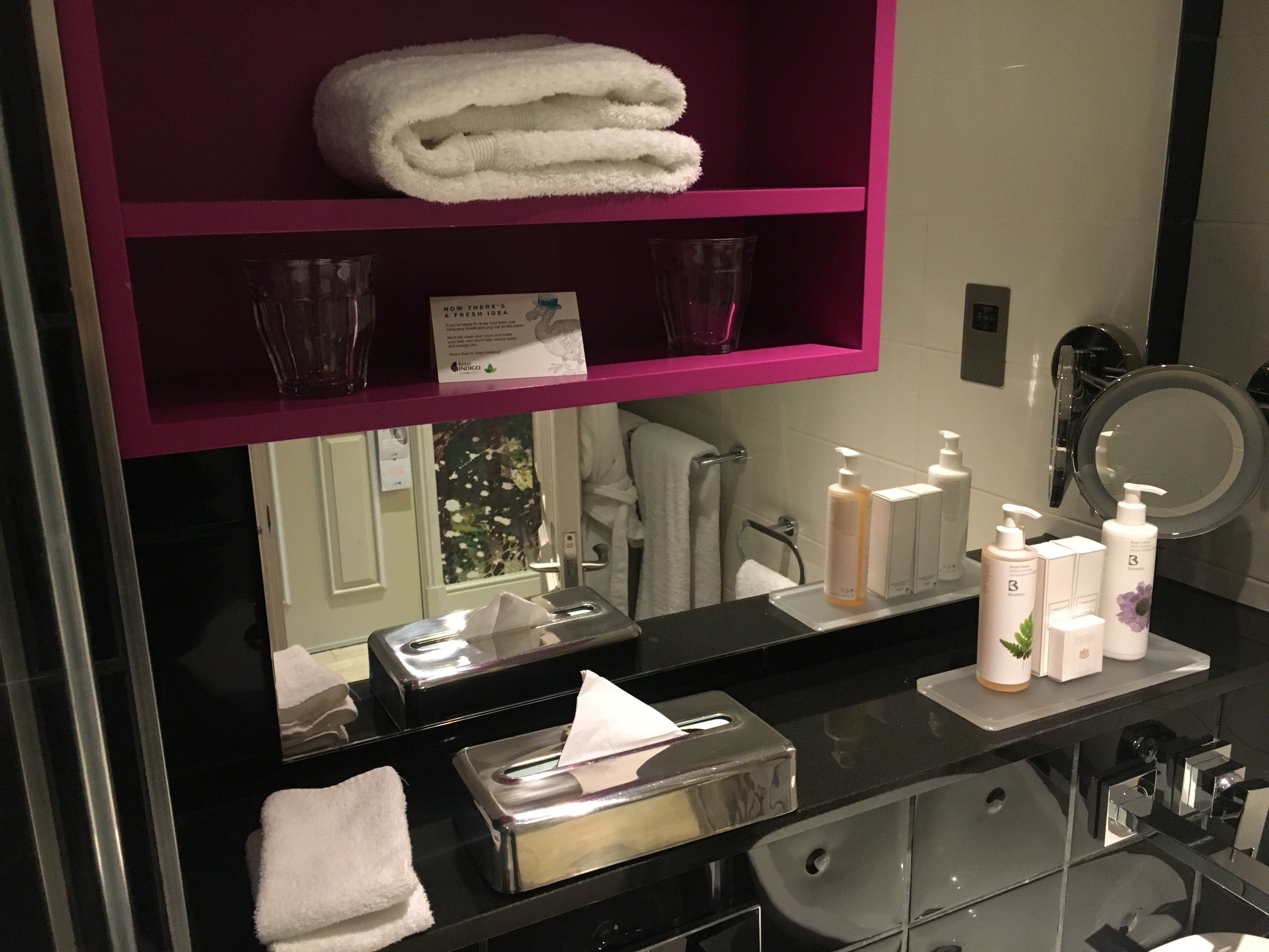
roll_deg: +0.7
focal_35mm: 29
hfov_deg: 61.7
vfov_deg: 48.2
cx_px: 634
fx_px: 1063
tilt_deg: -17.2
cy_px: 476
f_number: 2.2
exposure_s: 1/33
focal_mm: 4.15
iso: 250
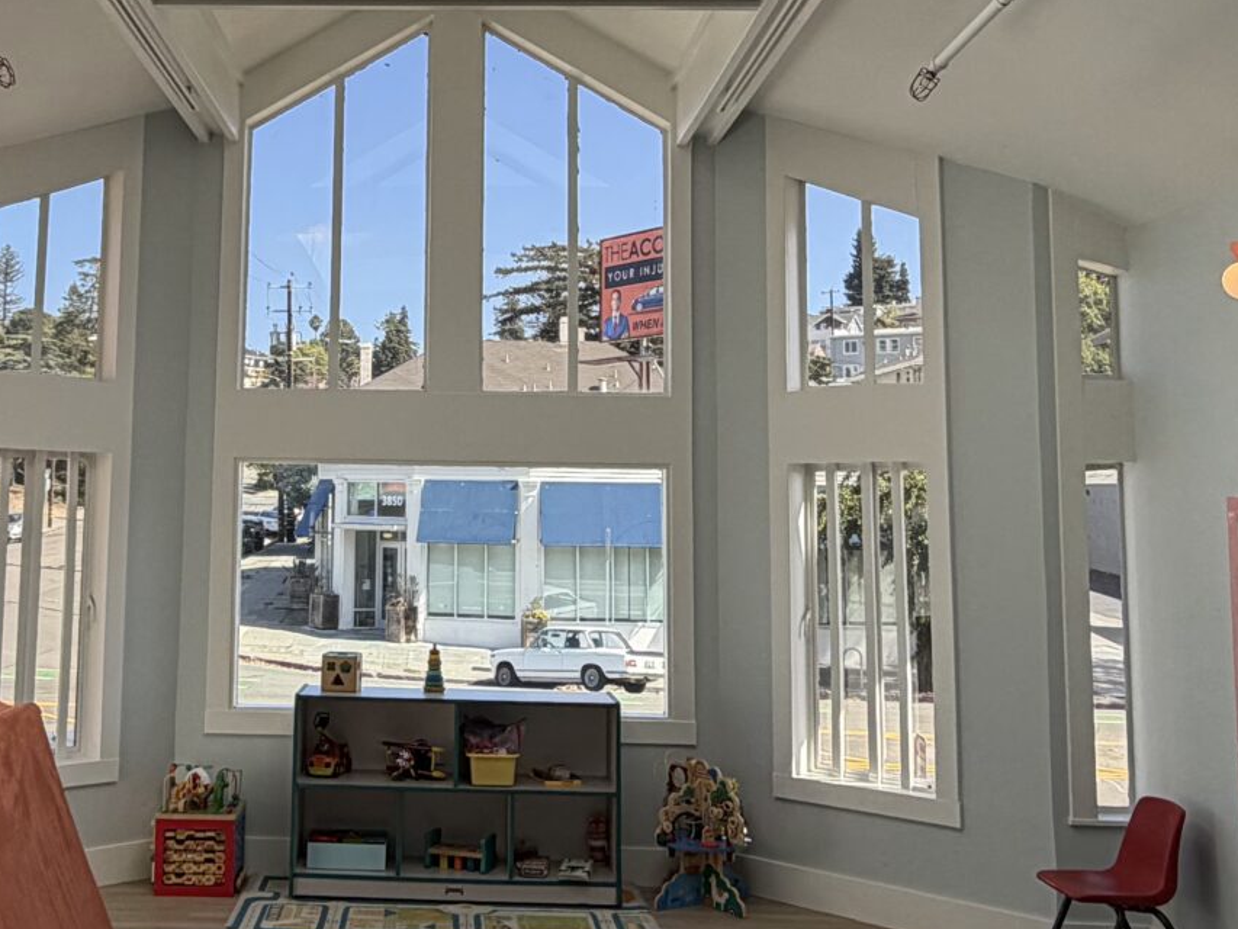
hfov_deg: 44.1
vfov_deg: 34.0
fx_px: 1502
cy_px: 293
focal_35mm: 42
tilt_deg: +7.3
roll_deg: -0.7
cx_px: 408
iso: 40
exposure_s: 1/569
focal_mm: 2.22
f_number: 2.2
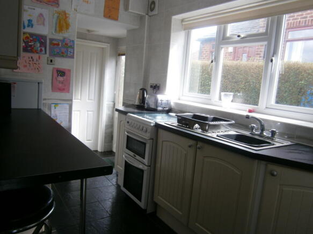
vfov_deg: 53.0
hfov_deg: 67.3
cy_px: 117
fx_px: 235
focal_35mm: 26
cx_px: 156
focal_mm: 4.7
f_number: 2.8
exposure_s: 1/50
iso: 80
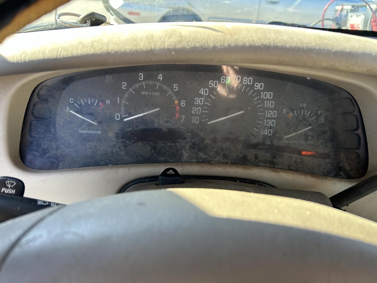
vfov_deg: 53.1
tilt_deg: -29.5
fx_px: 283
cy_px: 142
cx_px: 188
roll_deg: -5.3
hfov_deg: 67.3
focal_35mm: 26
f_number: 1.5
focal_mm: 5.7
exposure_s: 1/171
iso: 64
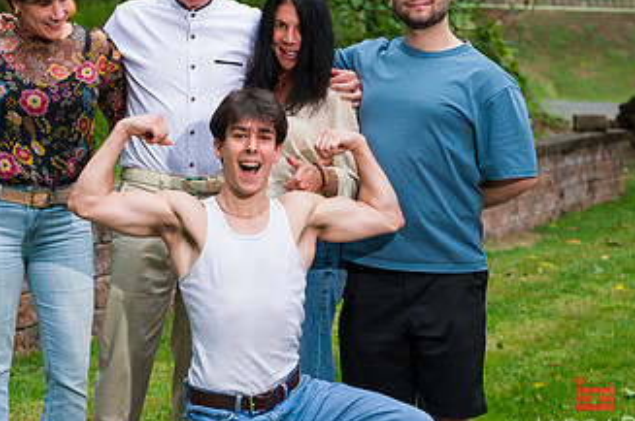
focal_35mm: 142
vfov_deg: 9.6
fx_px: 2501
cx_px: 150
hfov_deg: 14.4
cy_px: 105
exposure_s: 1/400
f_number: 5
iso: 200
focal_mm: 80
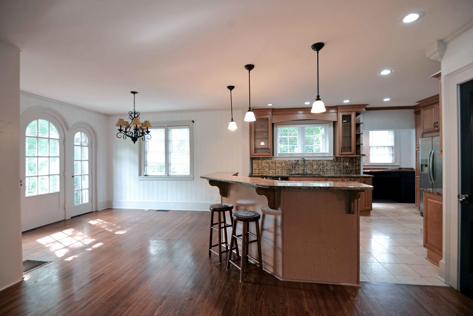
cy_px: 158
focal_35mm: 16
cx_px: 236
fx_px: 210
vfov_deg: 73.8
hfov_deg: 96.7
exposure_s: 1/60
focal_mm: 16
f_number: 4
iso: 500
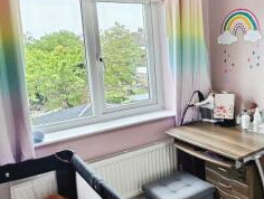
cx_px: 179
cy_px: 200
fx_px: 245
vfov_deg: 39.1
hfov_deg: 55.4
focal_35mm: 32
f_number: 2.2
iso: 64
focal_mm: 1.7
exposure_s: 1/50
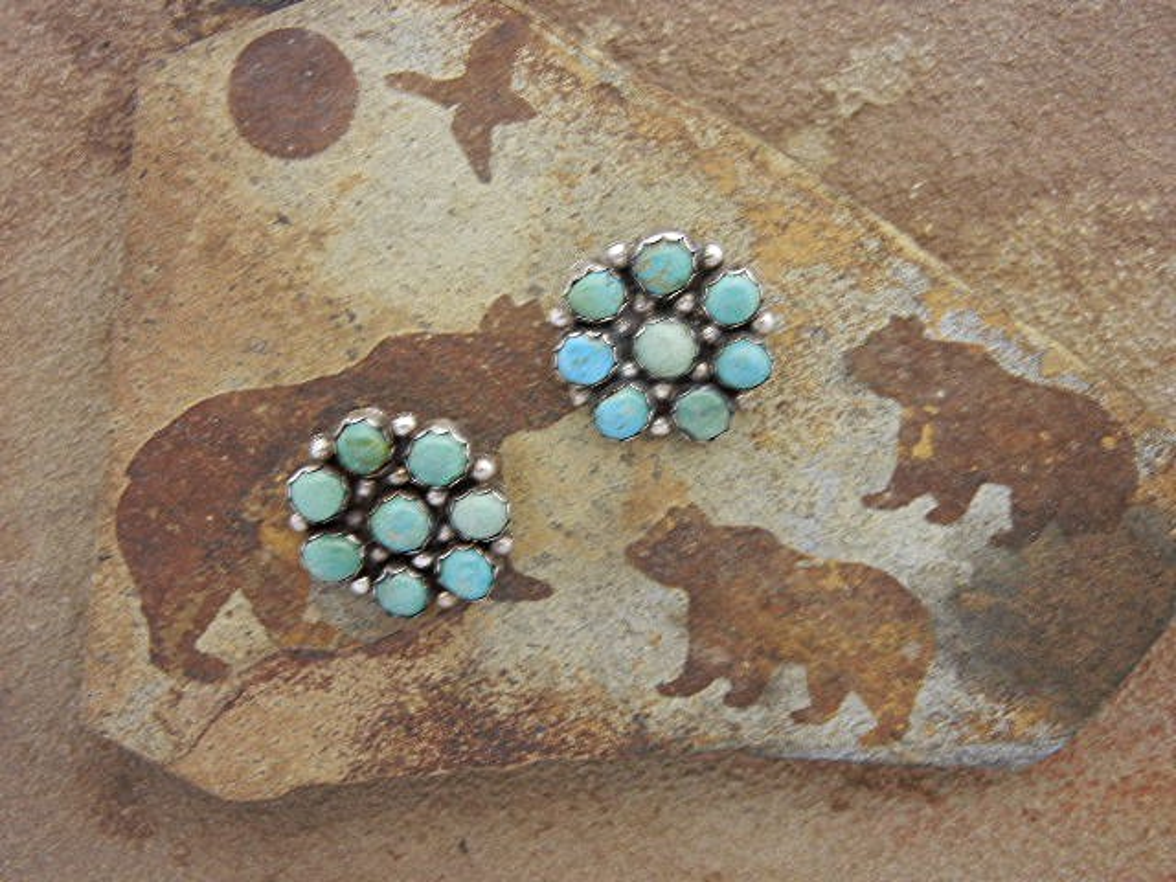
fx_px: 1529
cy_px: 441
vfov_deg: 32.2
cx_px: 588
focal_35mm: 45
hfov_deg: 42.1
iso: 200
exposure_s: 1/1.7
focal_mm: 8.1
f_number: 3.8
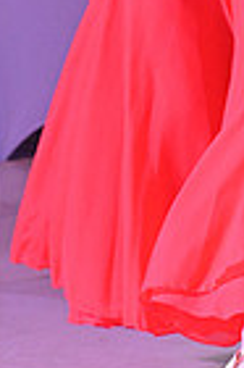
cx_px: 376
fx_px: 6553
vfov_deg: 3.2
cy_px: -179
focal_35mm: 643
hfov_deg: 2.1
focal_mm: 155
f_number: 7.1
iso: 5000
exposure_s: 1/320
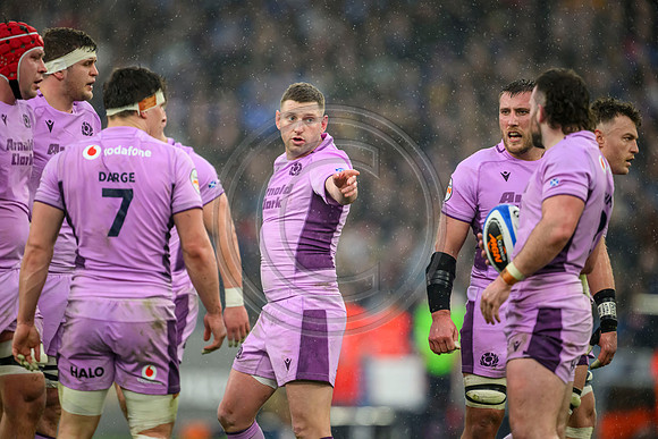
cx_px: 329
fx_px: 10237
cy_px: 220
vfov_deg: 2.5
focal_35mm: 560
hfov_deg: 3.7
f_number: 4
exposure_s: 1/2000
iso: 5000
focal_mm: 560
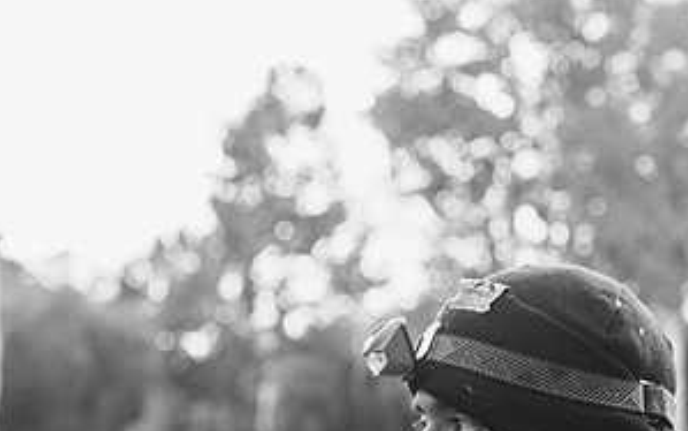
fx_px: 1857
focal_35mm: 99
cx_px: 589
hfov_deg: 20.7
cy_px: 409
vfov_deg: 13.1
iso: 500
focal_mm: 50
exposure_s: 1/250
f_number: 3.2
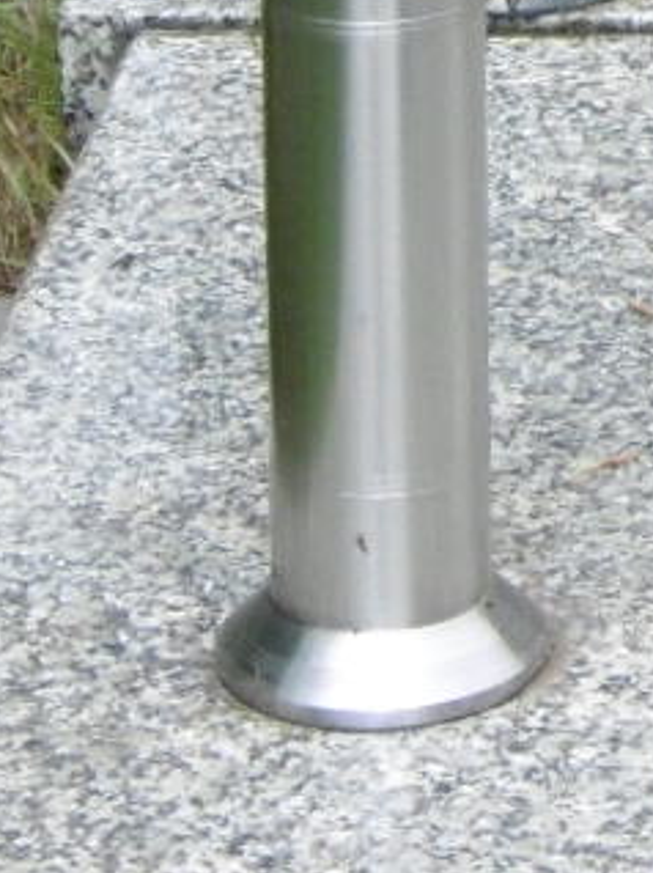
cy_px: -1117
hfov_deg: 5.2
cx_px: 1476
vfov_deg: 6.8
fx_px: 6977
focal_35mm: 277
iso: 100
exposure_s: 1/500
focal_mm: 7.7
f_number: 3.8
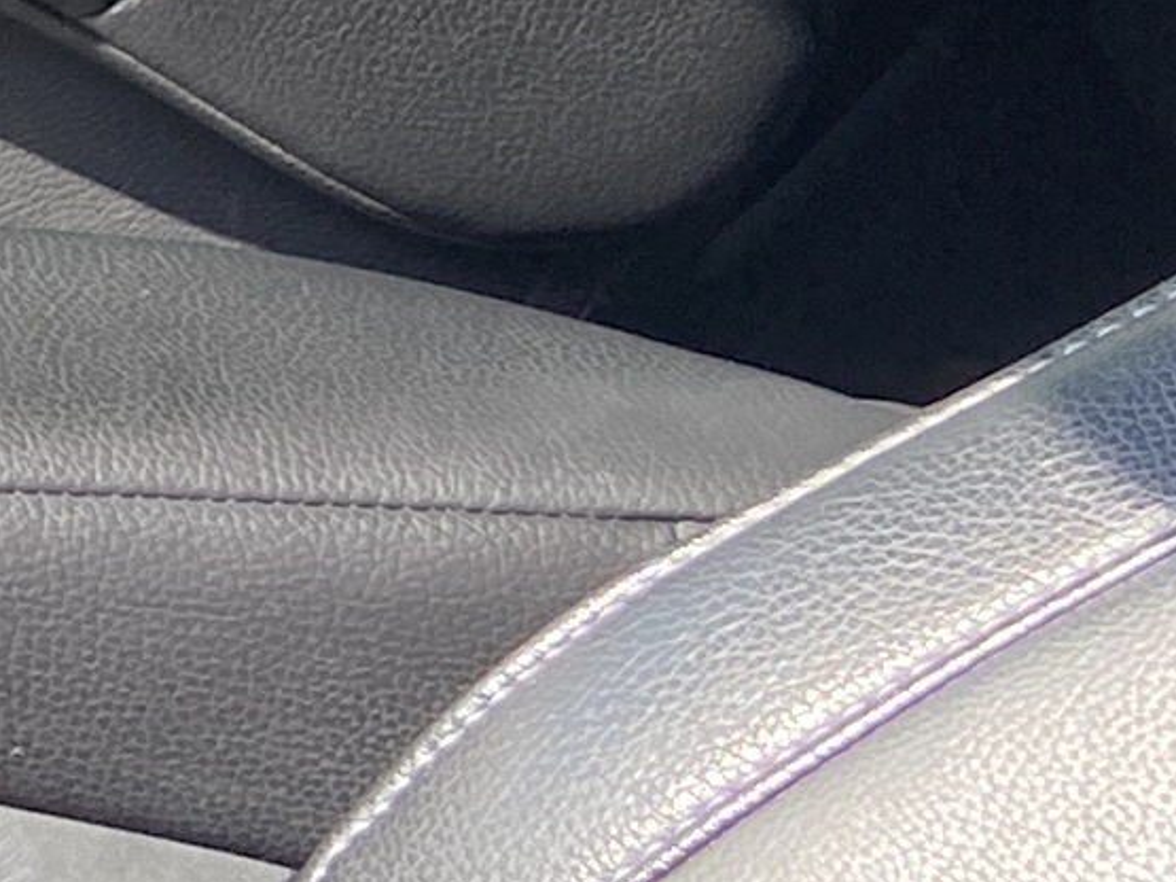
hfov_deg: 9.0
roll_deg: -0.8
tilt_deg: -21.7
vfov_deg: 7.7
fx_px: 6419
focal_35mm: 189
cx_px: -2041
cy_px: -513
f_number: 1.8
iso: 32
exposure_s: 1/178
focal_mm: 4.25
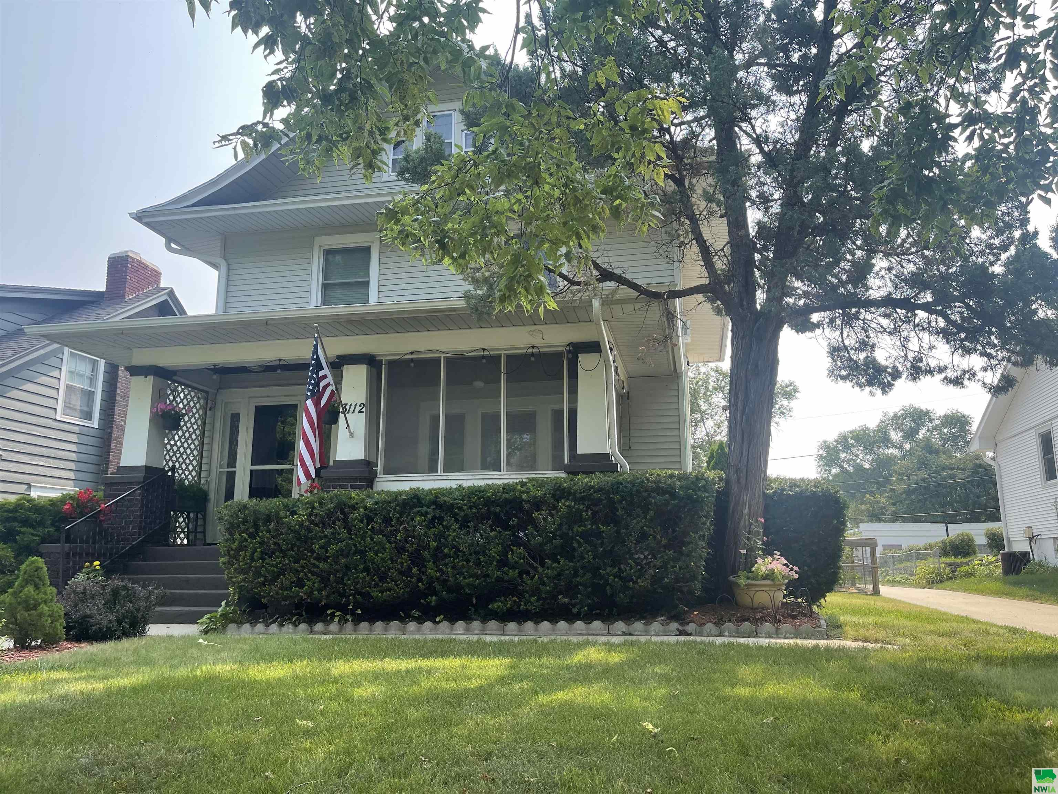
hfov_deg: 69.4
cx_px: 529
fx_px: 764
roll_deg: -0.1
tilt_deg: +9.5
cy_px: 397
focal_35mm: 25
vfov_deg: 54.9
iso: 32
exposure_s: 1/969
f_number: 1.6
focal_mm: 5.1
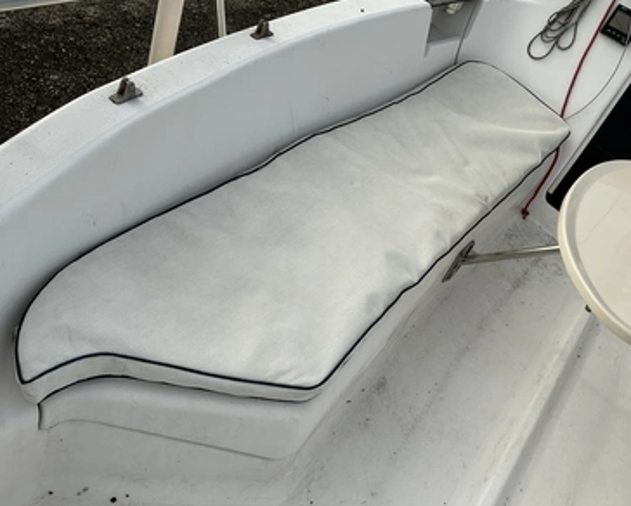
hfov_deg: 58.7
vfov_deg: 48.6
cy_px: 248
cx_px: 319
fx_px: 561
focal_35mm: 30
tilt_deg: -37.8
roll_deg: -34.4
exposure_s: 1/2667
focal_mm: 3
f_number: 1.8
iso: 25
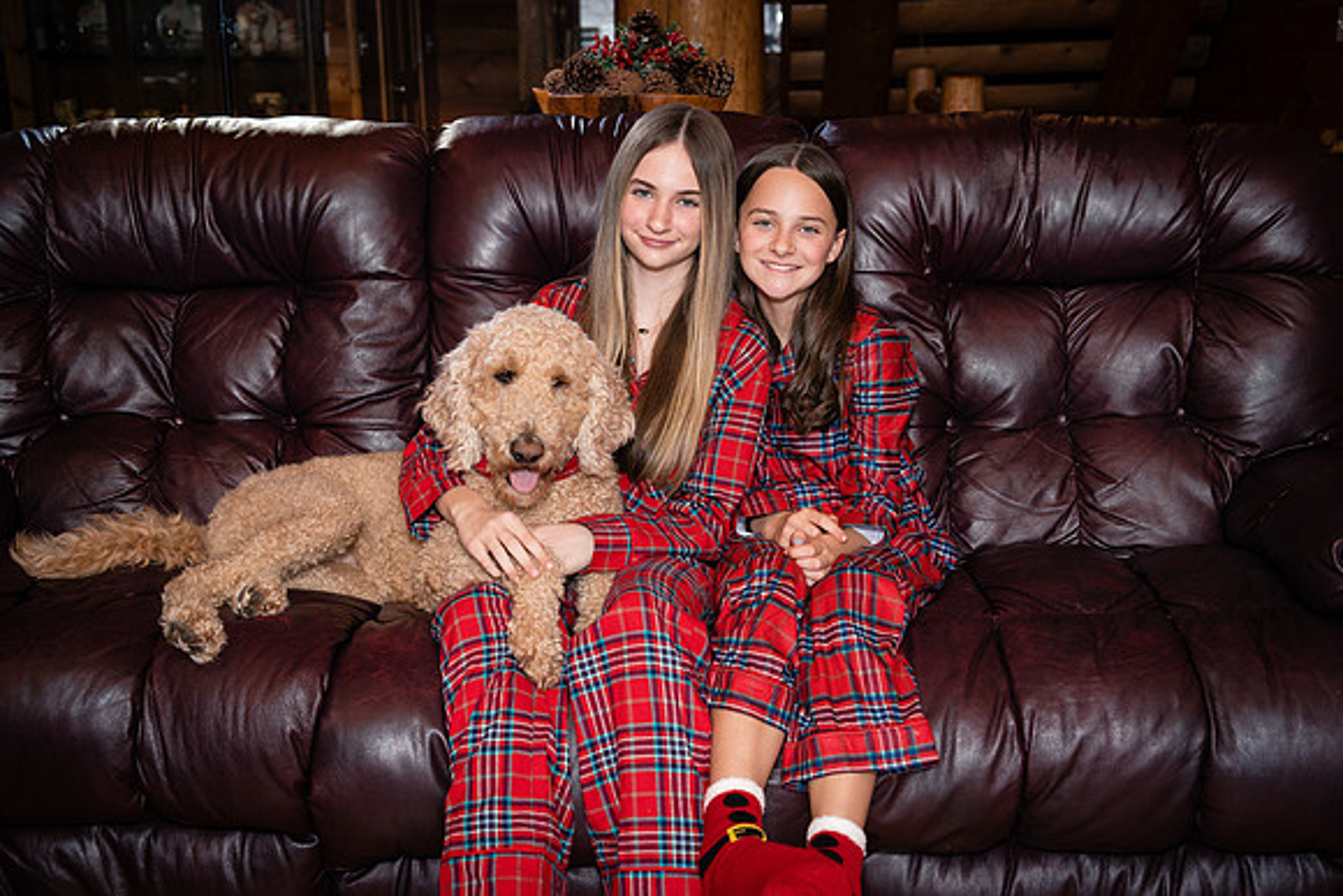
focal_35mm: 48
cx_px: 672
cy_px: 448
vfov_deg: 28.1
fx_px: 1791
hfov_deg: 41.1
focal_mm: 48
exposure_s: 1/160
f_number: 5
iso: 500
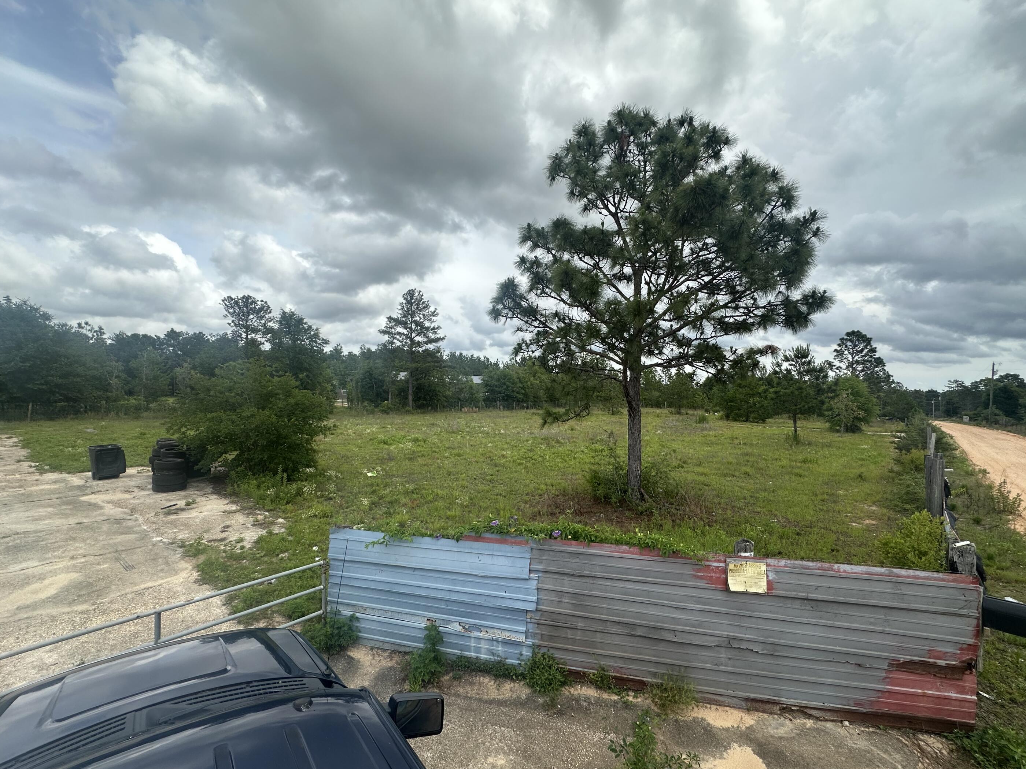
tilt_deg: +0.2
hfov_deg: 98.2
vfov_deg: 81.7
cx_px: 512
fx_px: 445
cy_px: 394
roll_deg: -1.9
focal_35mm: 15
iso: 50
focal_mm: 2.22
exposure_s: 1/1689
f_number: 2.2
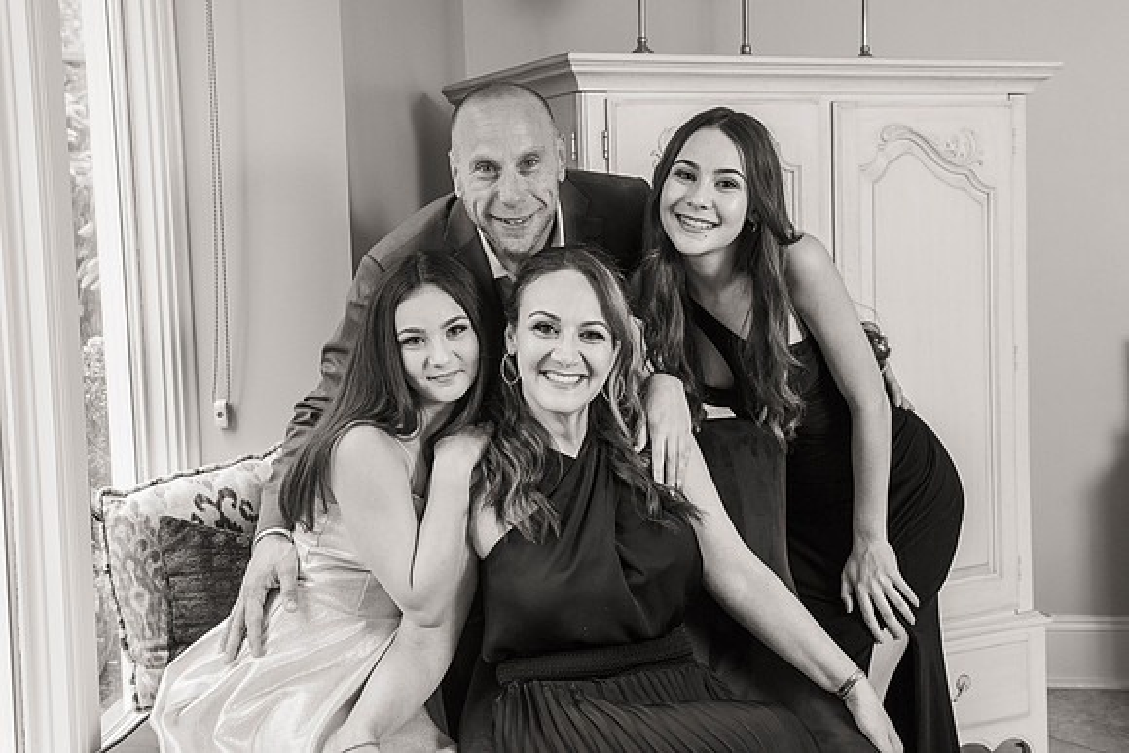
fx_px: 1443
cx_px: 487
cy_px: 320
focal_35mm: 46
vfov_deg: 29.2
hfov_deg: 42.6
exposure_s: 1/160
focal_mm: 40
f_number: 6.3
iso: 2000
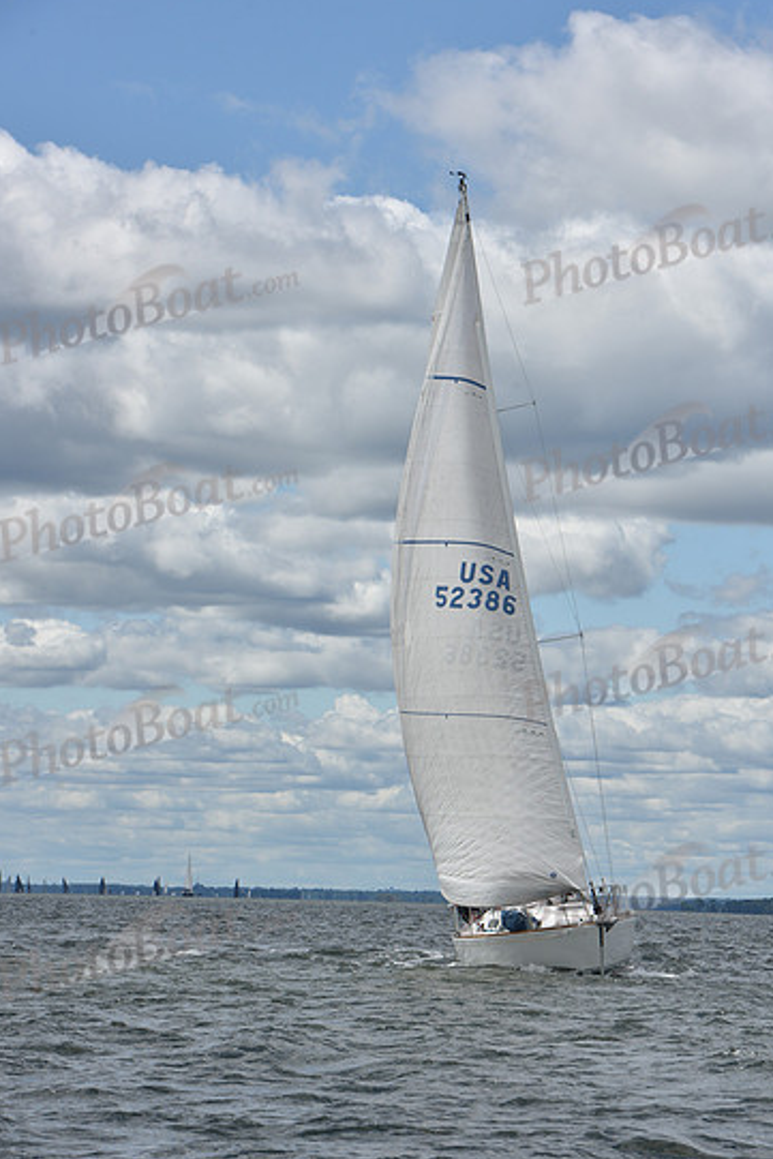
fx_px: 4828
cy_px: 589
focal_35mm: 150
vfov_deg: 13.7
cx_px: 410
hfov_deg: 9.2
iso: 250
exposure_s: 1/800
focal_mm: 140
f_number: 11
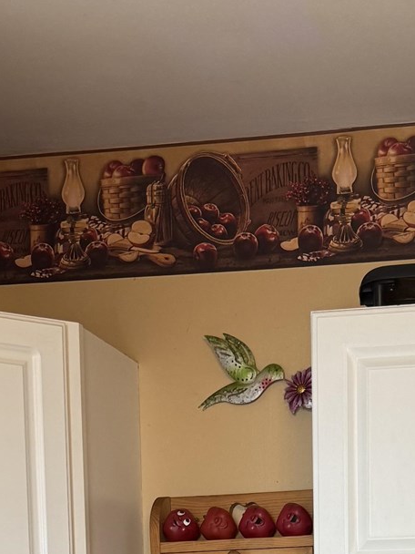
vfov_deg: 18.6
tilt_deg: -5.5
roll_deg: +0.2
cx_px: 346
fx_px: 1455
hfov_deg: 16.1
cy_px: 873
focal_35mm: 91
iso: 160
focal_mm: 6.76
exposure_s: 1/120
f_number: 1.78
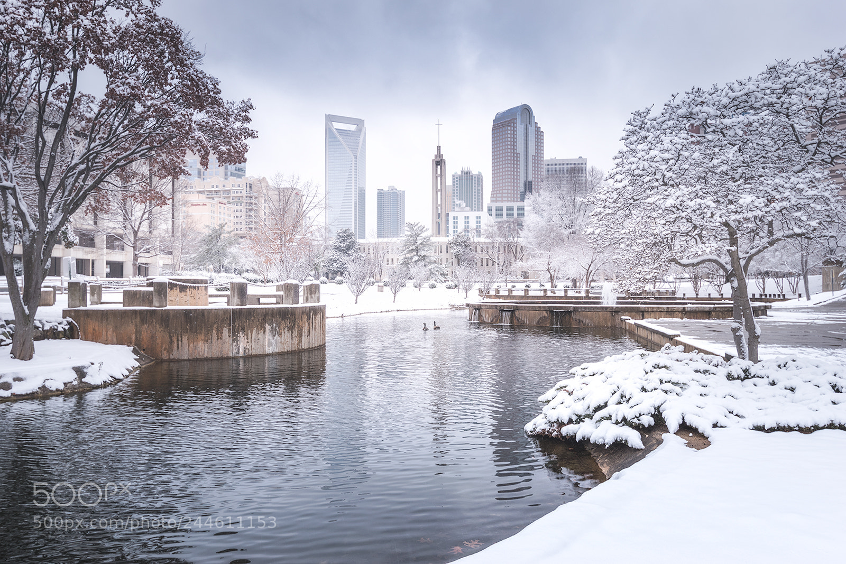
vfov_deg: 43.6
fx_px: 705
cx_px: 423
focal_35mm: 30
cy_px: 282
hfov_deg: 61.9
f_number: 8
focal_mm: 20
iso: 100
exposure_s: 1/50
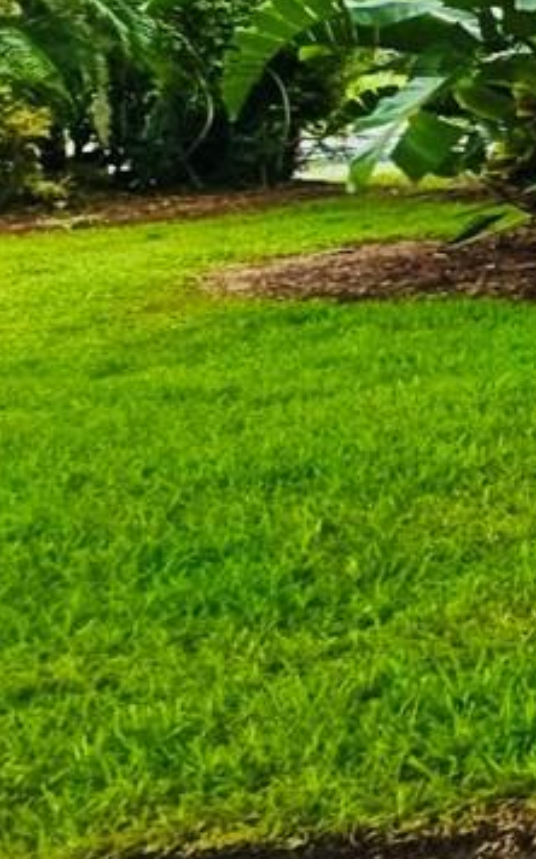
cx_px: 1808
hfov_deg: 10.0
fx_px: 1451
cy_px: 41
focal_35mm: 62
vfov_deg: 31.0
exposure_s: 1/256
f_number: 2.2
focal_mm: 2.2
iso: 50
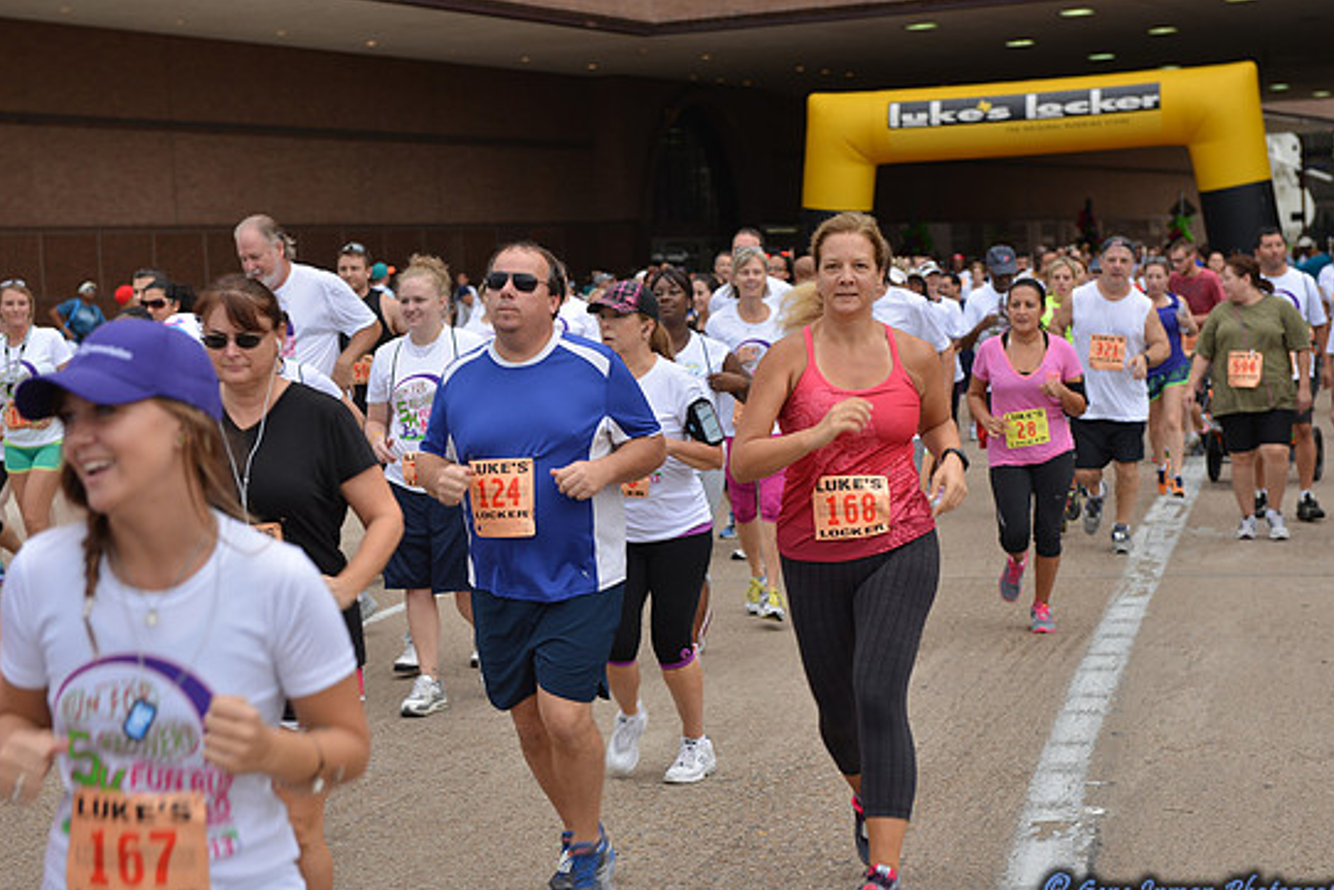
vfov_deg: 18.2
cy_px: 447
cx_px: 673
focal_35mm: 75
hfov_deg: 27.0
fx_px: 2780
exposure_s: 1/100
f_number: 5.6
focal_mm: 70
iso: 110
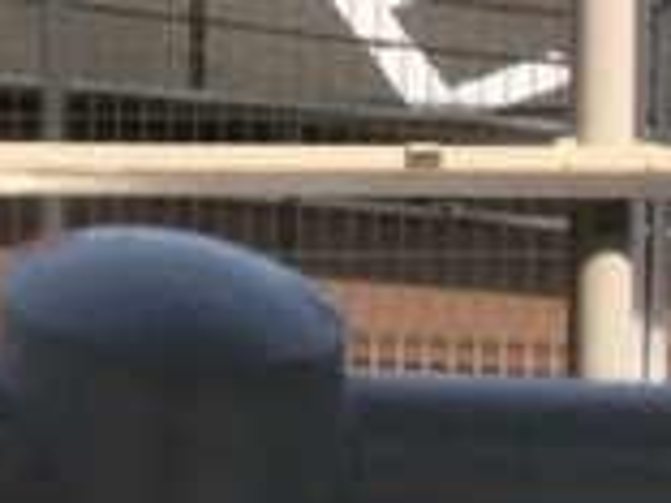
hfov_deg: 10.6
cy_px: -709
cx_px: -869
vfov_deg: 8.3
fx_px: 3179
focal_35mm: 164
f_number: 2.4
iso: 32
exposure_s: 1/1972
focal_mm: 3.3
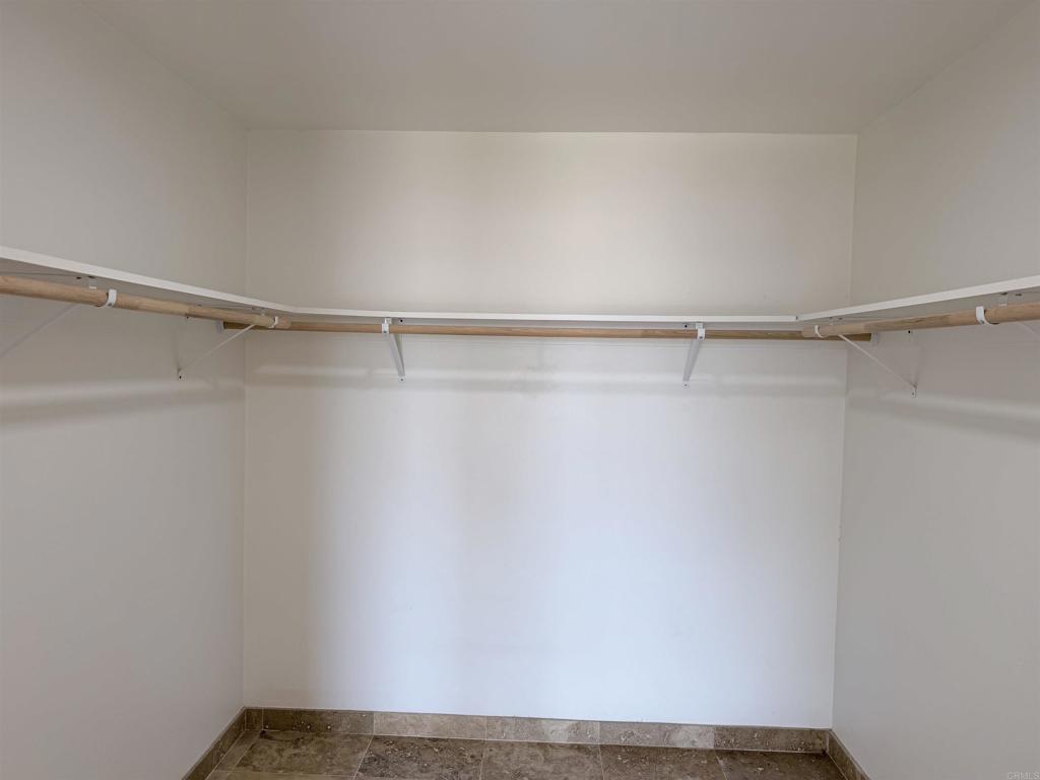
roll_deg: -1.2
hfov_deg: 71.6
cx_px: 520
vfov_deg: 56.8
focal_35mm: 24
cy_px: 390
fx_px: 721
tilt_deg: -3.2
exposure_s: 1/121
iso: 64
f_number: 1.78
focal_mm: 6.76
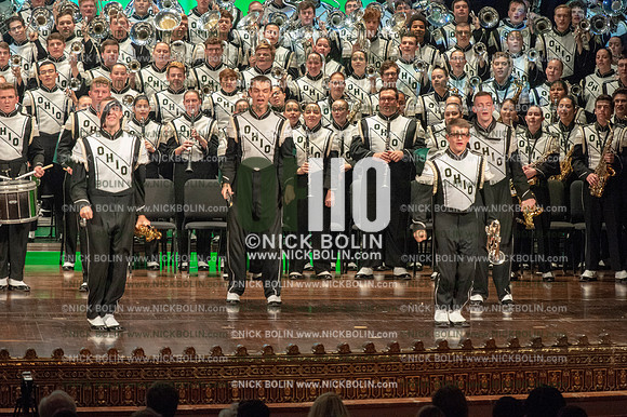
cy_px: 208
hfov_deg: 9.4
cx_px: 314
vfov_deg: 6.2
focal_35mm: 220
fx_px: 3829
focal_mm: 220
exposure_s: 1/320
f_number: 5.6
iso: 8000
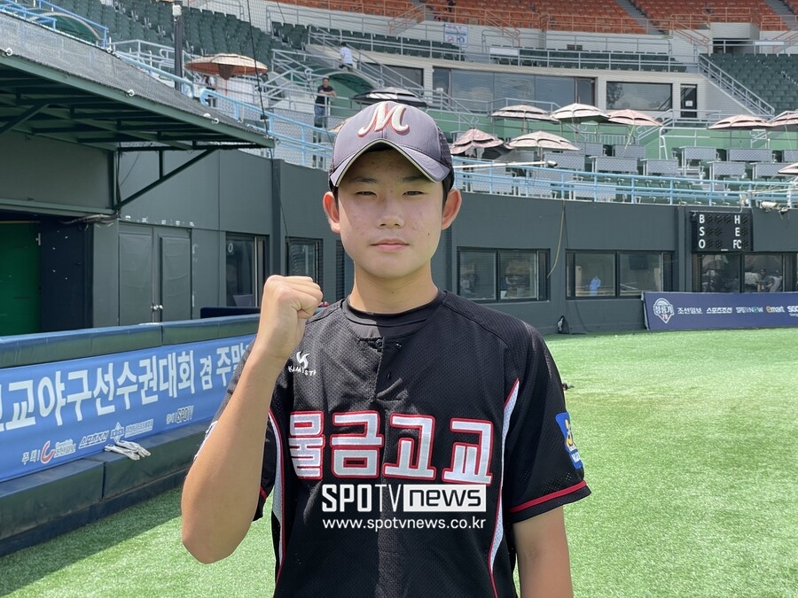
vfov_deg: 28.0
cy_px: 299
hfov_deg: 36.8
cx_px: 399
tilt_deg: -0.1
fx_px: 1199
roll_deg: +0.8
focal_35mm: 52
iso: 25
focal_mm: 6
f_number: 2
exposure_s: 1/480
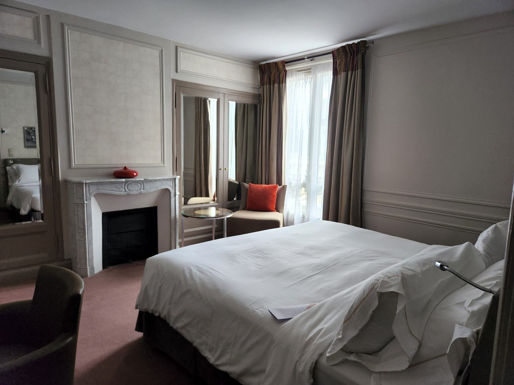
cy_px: 192
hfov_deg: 73.9
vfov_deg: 58.9
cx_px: 257
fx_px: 342
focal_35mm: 23
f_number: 1.8
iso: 200
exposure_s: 1/180
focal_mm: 5.4
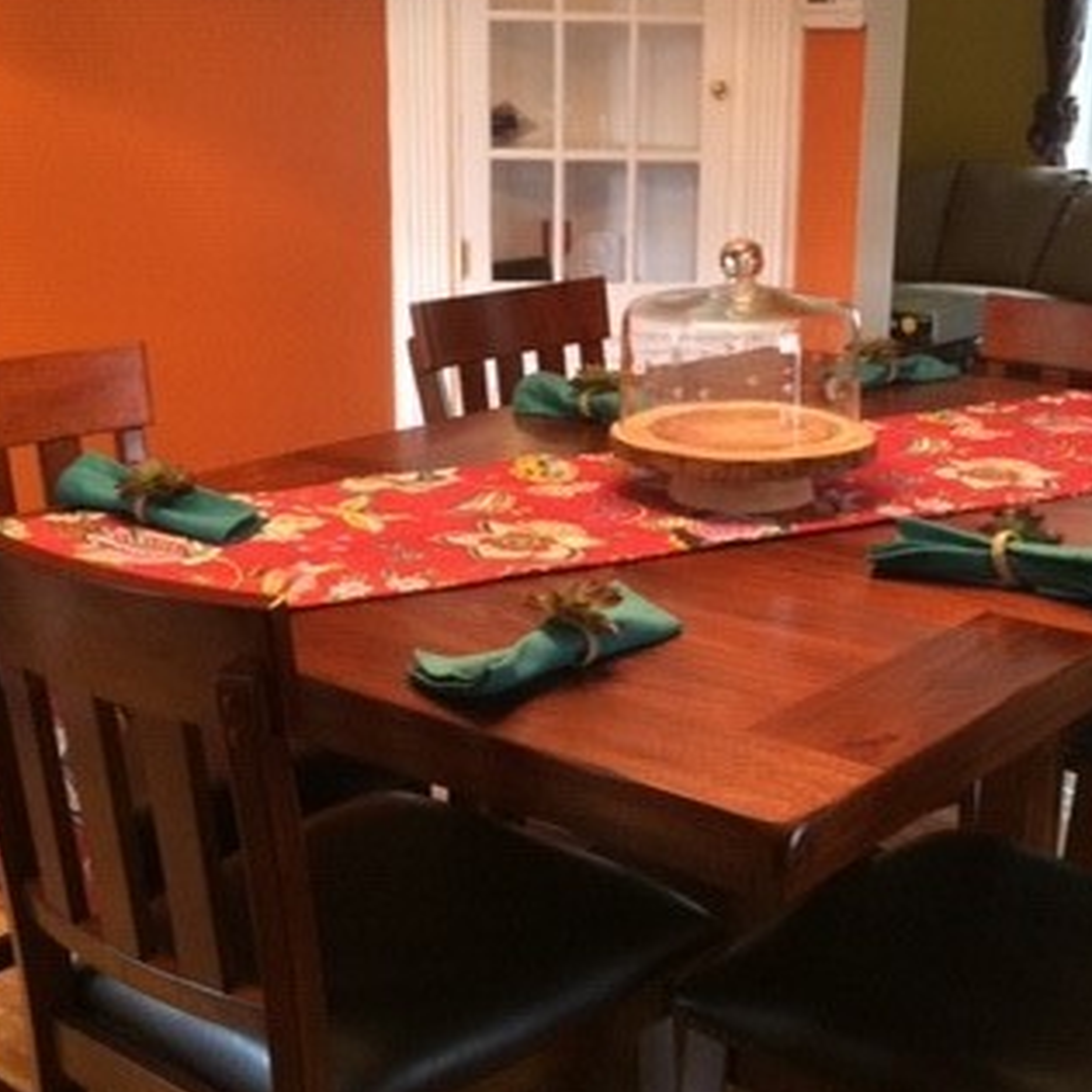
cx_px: 669
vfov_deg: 32.8
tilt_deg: -18.5
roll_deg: +0.5
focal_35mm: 52
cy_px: 558
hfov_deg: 32.7
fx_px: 1856
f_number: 2.2
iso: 320
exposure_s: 1/30
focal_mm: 4.15
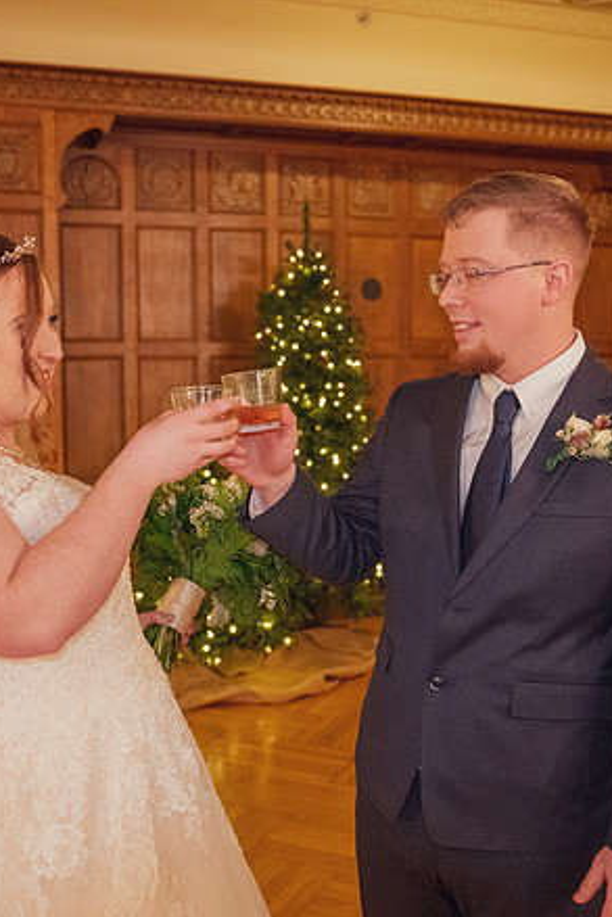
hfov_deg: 33.4
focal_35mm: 40
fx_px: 1019
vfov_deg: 48.4
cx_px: 310
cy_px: 468
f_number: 2.8
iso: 6400
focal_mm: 26
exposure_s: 1/125
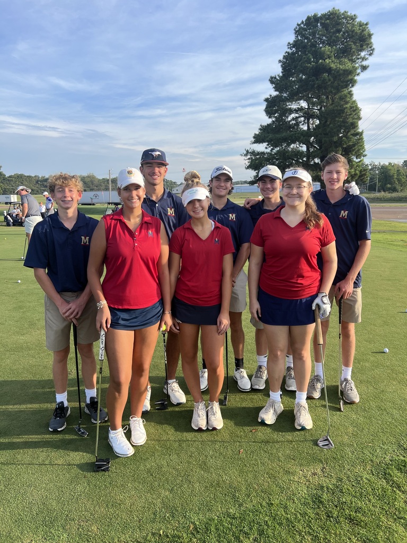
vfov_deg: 67.3
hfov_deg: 53.1
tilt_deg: -9.3
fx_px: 408
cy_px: 272
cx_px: 204
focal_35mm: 26
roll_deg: +1.1
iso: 50
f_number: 1.5
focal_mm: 5.7
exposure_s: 1/1645
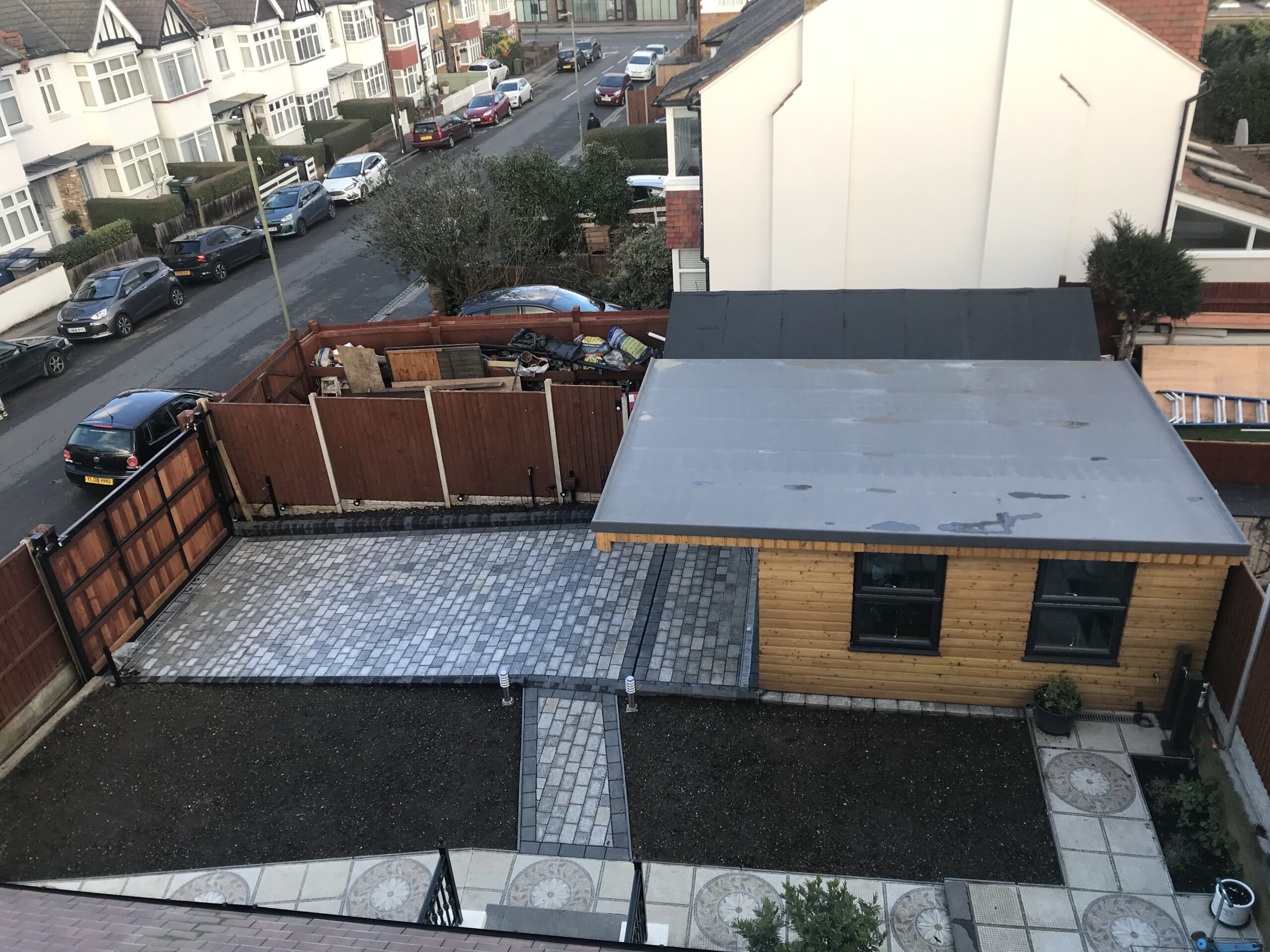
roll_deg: +4.3
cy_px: 476
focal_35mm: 28
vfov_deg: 49.7
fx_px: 1027
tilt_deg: -29.6
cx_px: 635
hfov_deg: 63.4
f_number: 1.8
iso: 20
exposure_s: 1/208
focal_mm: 3.99
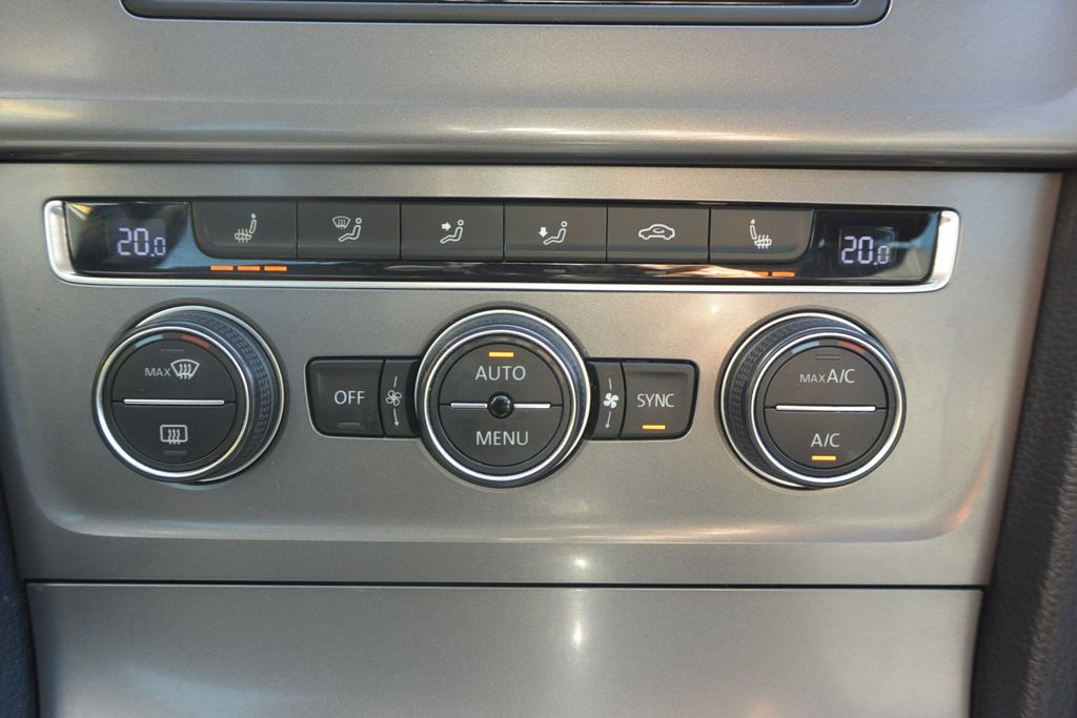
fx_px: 808
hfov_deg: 67.4
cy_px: 359
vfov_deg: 47.9
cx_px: 538
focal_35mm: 27
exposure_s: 1/125
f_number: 3.5
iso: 400
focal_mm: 10
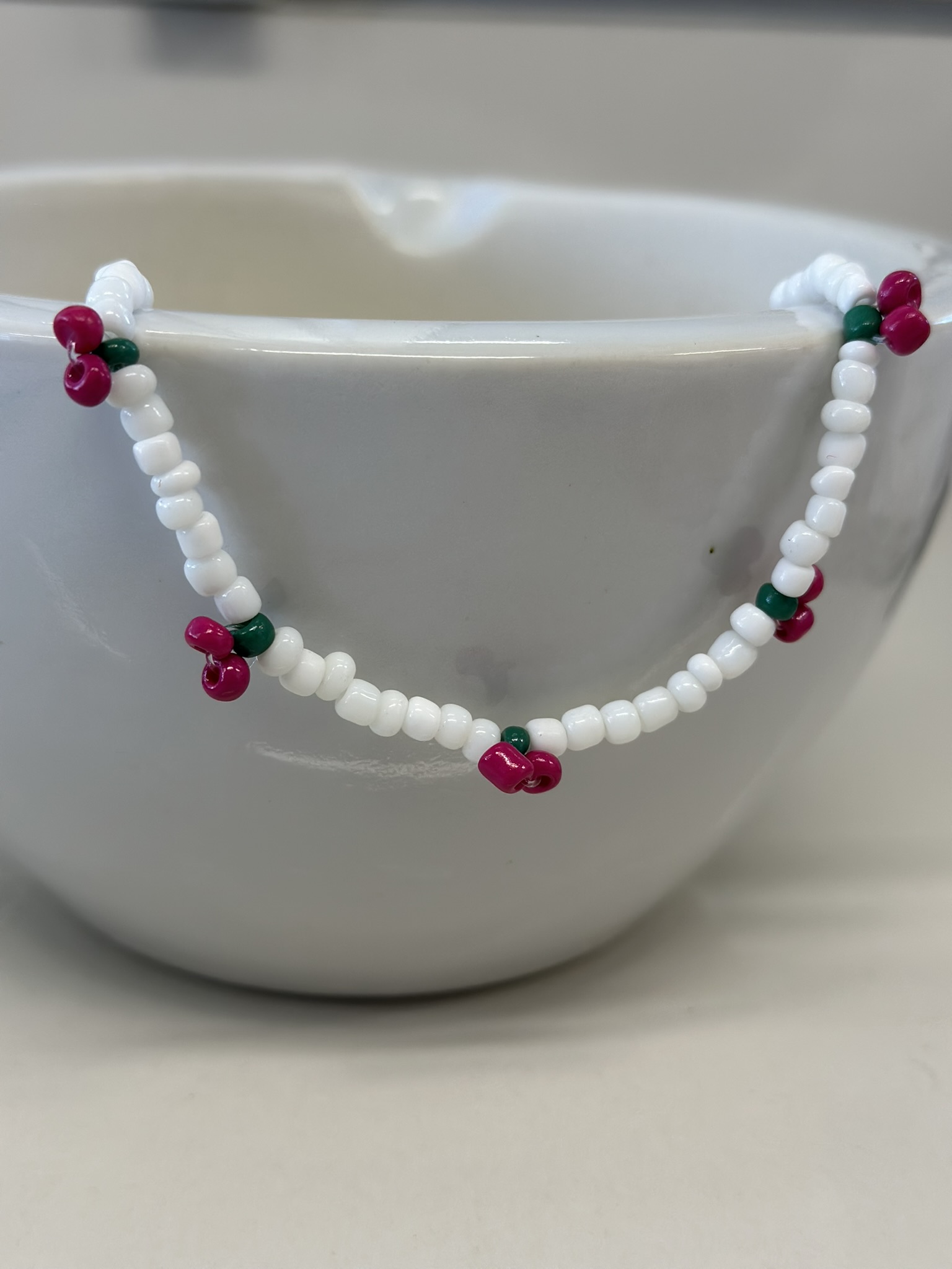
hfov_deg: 30.3
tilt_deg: -20.3
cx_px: 476
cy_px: 634
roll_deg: -2.9
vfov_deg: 39.7
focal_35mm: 48
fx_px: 1760
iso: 100
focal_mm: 6.86
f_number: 1.78
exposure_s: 1/100
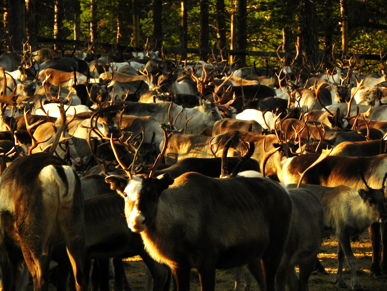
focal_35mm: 337
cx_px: 194
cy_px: 146
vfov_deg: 4.4
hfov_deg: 5.9
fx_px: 3768
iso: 160
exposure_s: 1/400
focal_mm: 59.9
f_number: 5.6
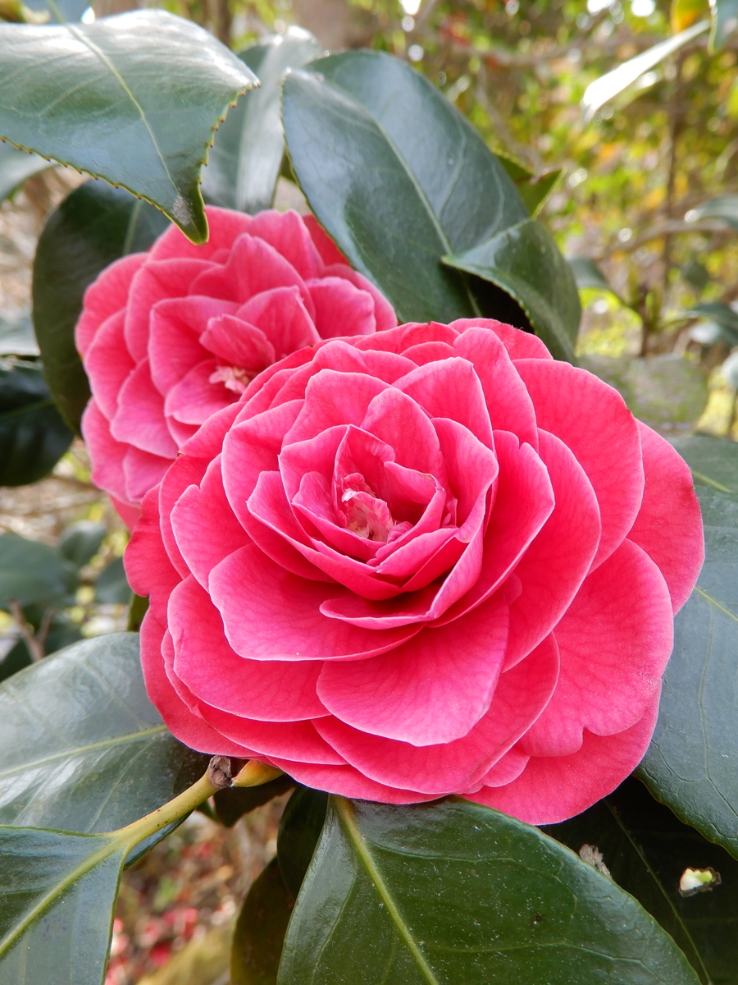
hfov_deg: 46.8
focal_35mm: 30
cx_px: 369
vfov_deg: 60.0
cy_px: 492
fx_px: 853
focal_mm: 5.4
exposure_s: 1/60
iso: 80
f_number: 3.5
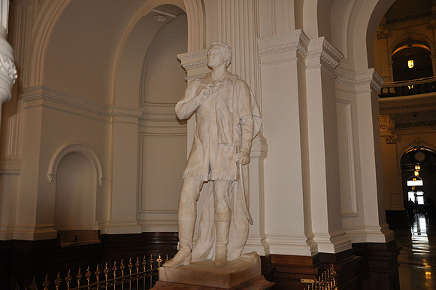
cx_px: 218
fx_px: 381
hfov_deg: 59.6
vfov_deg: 41.6
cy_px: 145
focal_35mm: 32
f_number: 3.8
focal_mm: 21
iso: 800
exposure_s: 1/60
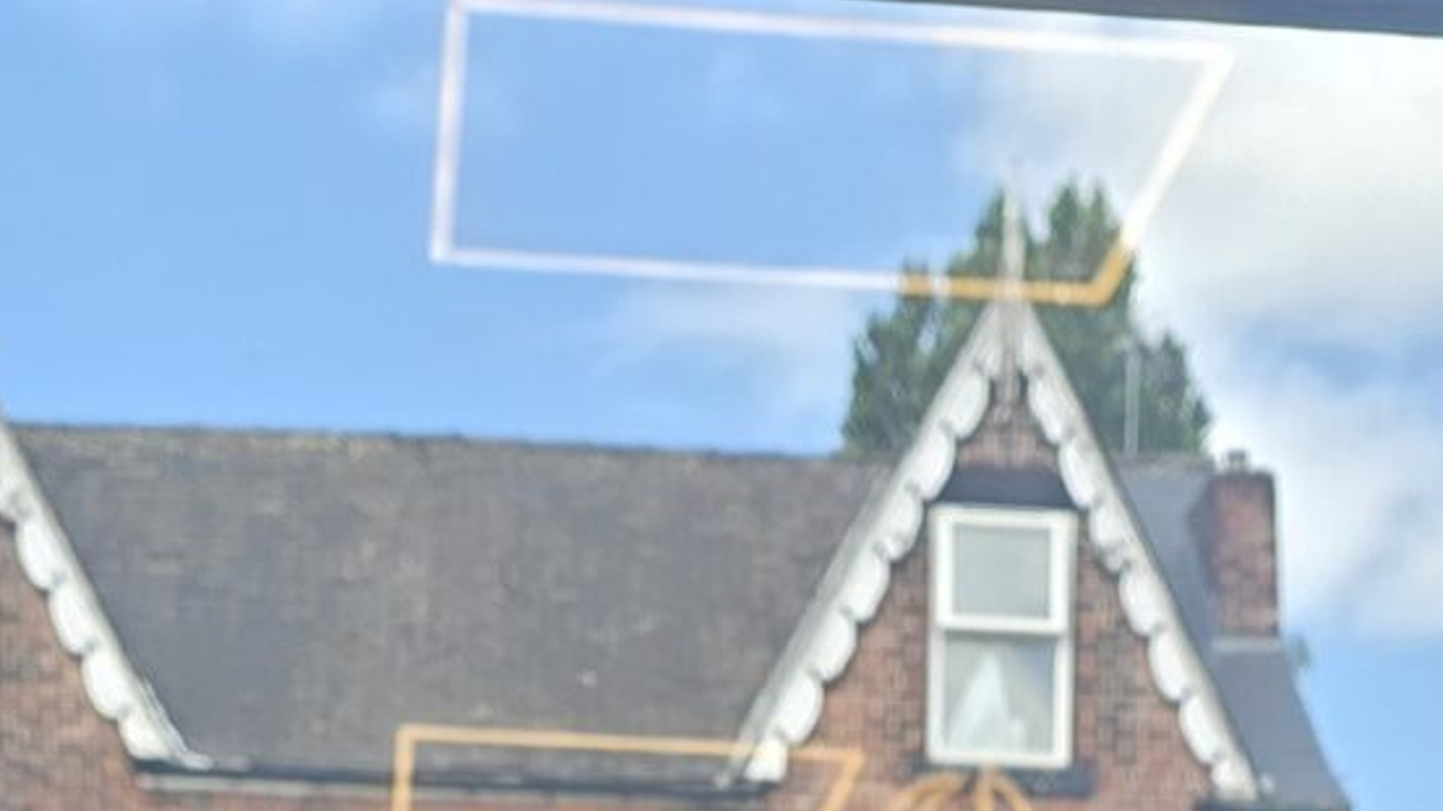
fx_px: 4438
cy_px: 1961
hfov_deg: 18.4
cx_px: 1057
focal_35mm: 116
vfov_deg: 9.3
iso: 12
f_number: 1.7
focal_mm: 6.3
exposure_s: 1/212
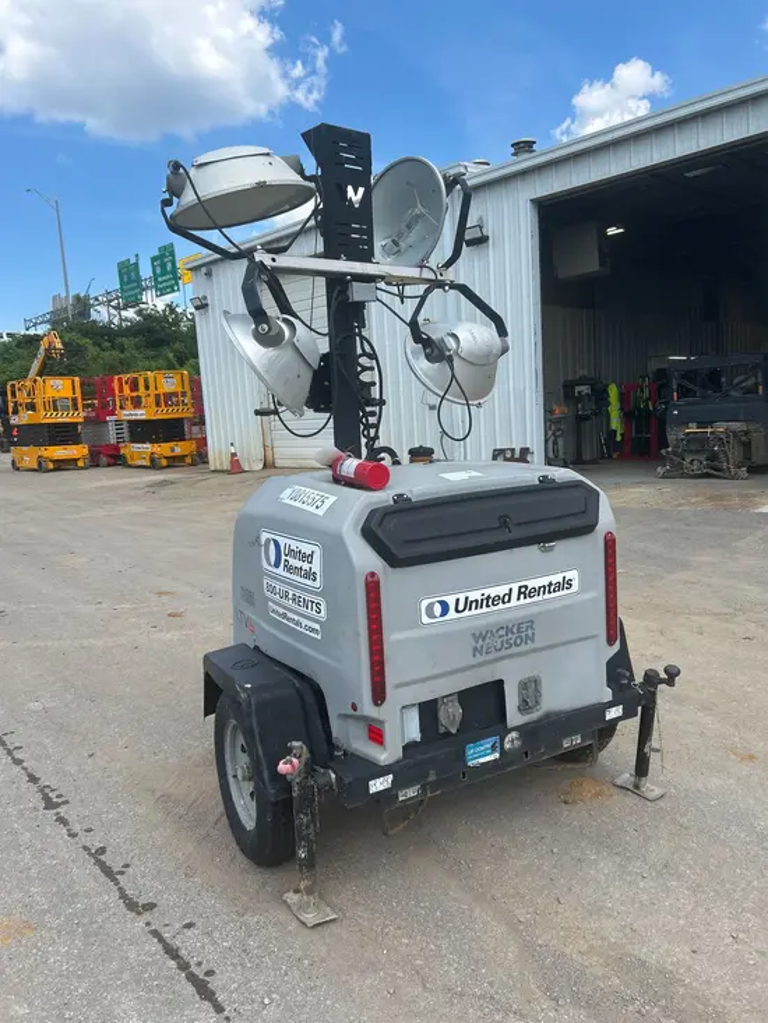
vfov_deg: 67.3
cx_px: 384
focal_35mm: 26
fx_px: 769
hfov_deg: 53.1
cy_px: 512
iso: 50
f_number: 1.5
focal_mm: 5.7
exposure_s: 1/2762
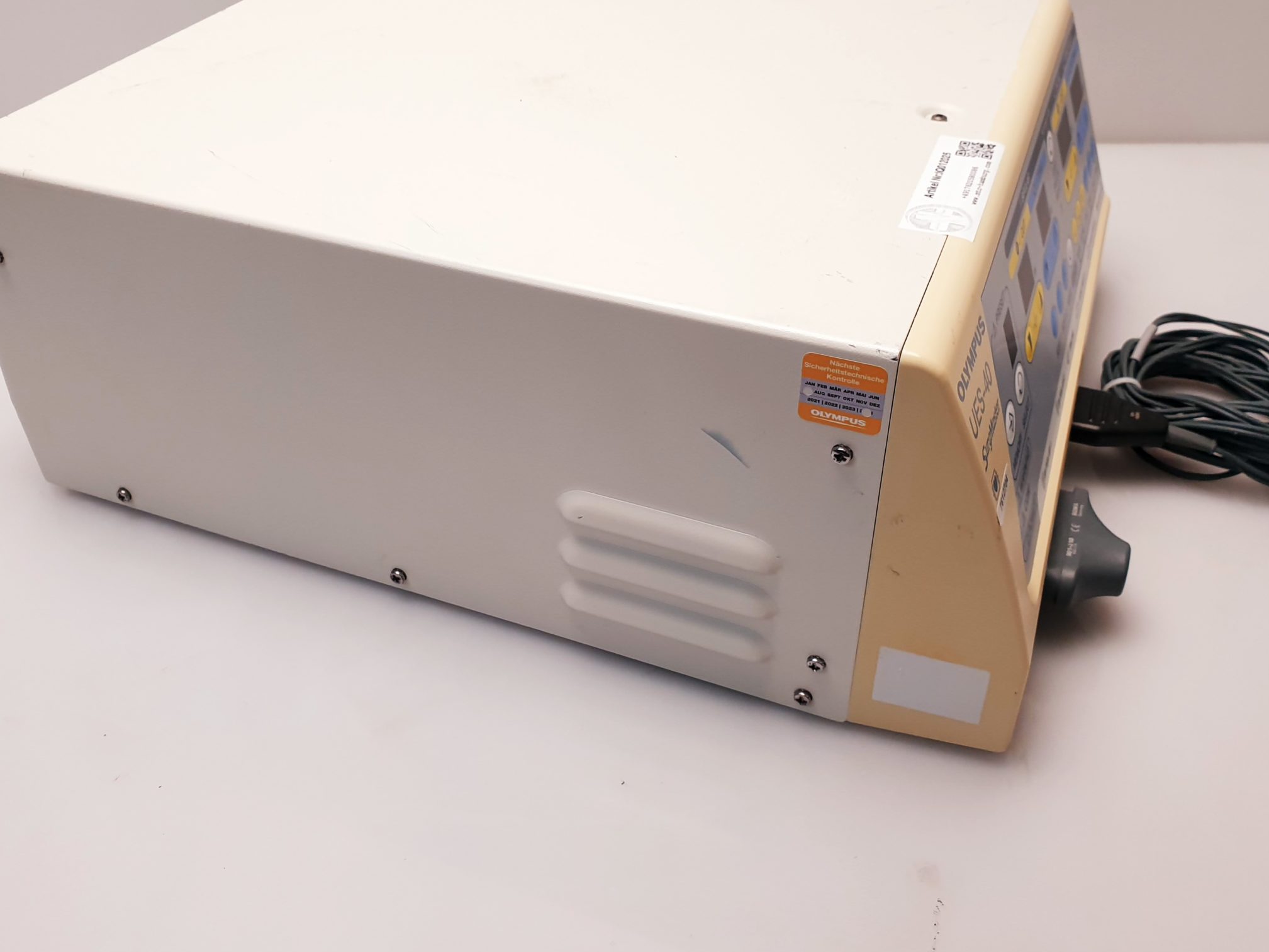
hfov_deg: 55.3
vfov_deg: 42.7
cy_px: 372
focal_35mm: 33
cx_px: 644
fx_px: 1210
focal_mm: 4.3
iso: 80
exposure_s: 1/100
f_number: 2.4
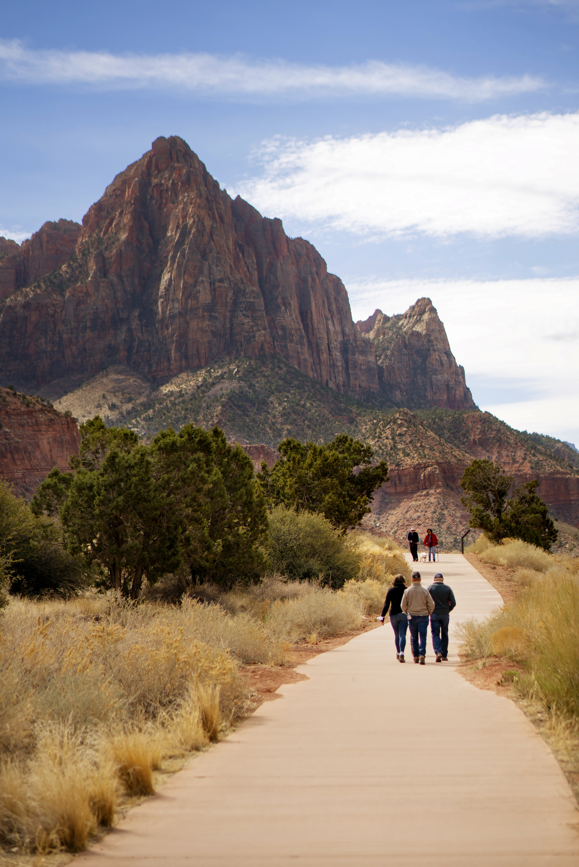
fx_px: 1808
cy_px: 434
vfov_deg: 27.0
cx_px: 290
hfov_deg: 18.2
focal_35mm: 75
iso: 100
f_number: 1.8
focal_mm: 50
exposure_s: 1/4000
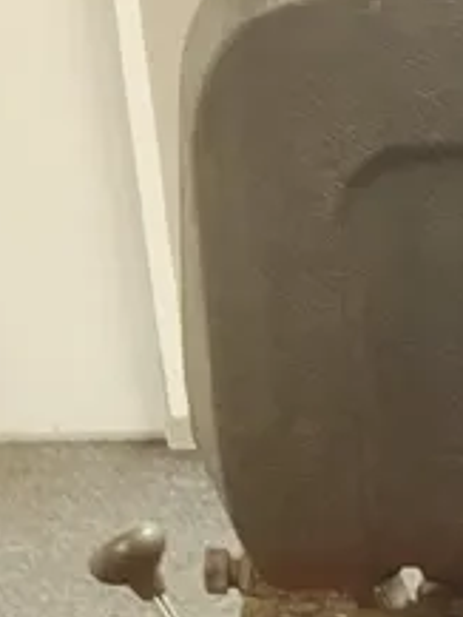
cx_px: 665
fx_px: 2352
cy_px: 893
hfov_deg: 10.9
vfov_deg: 14.1
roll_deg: +2.1
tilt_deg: -23.8
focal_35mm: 132
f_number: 1.8
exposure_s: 1/33
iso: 400
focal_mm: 3.99
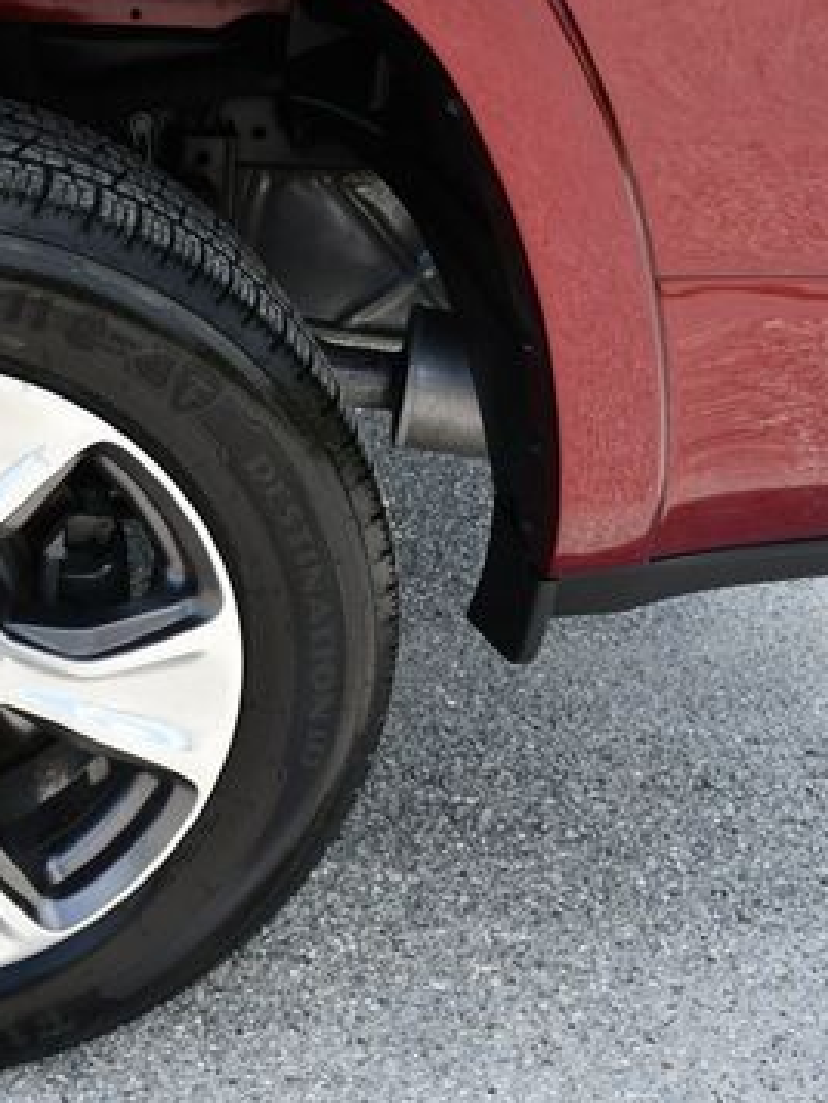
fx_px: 2199
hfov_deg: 20.2
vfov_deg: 28.2
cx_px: -130
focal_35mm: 69
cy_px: 535
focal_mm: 20
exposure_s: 1/250
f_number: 7.1
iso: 200
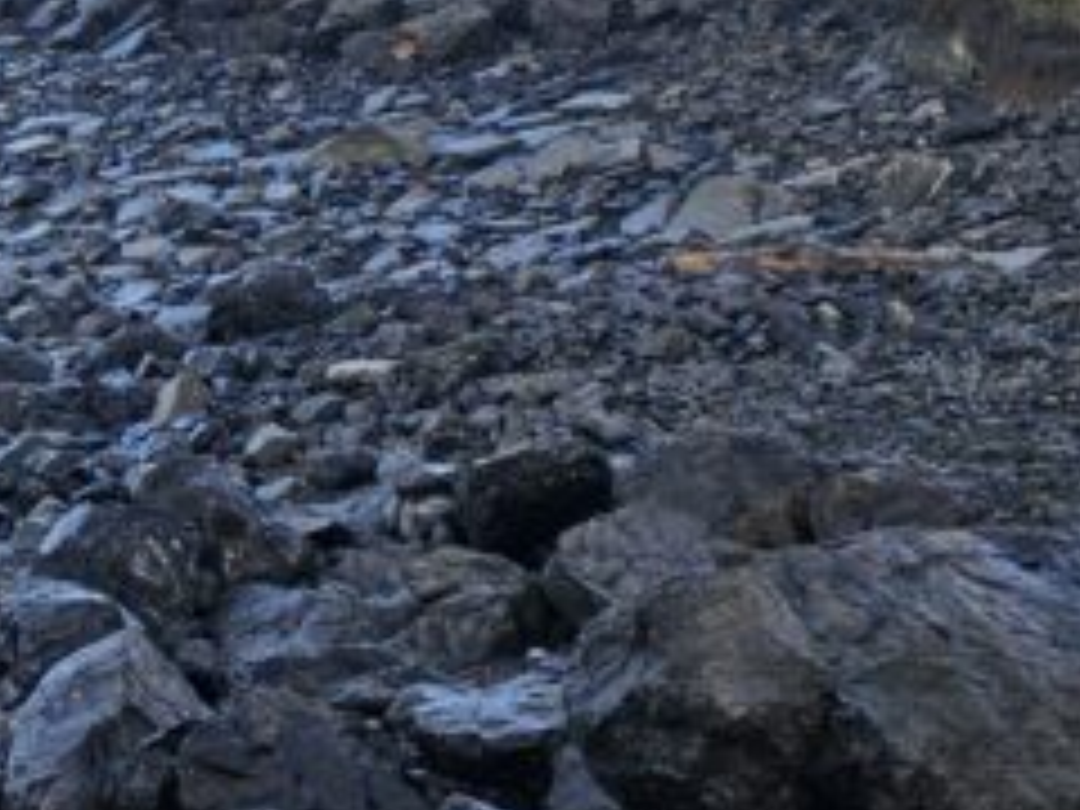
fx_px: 3058
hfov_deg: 18.1
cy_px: 270
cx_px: -490
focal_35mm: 98
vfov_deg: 15.1
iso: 10
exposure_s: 1/362
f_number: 1.7
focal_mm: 6.3
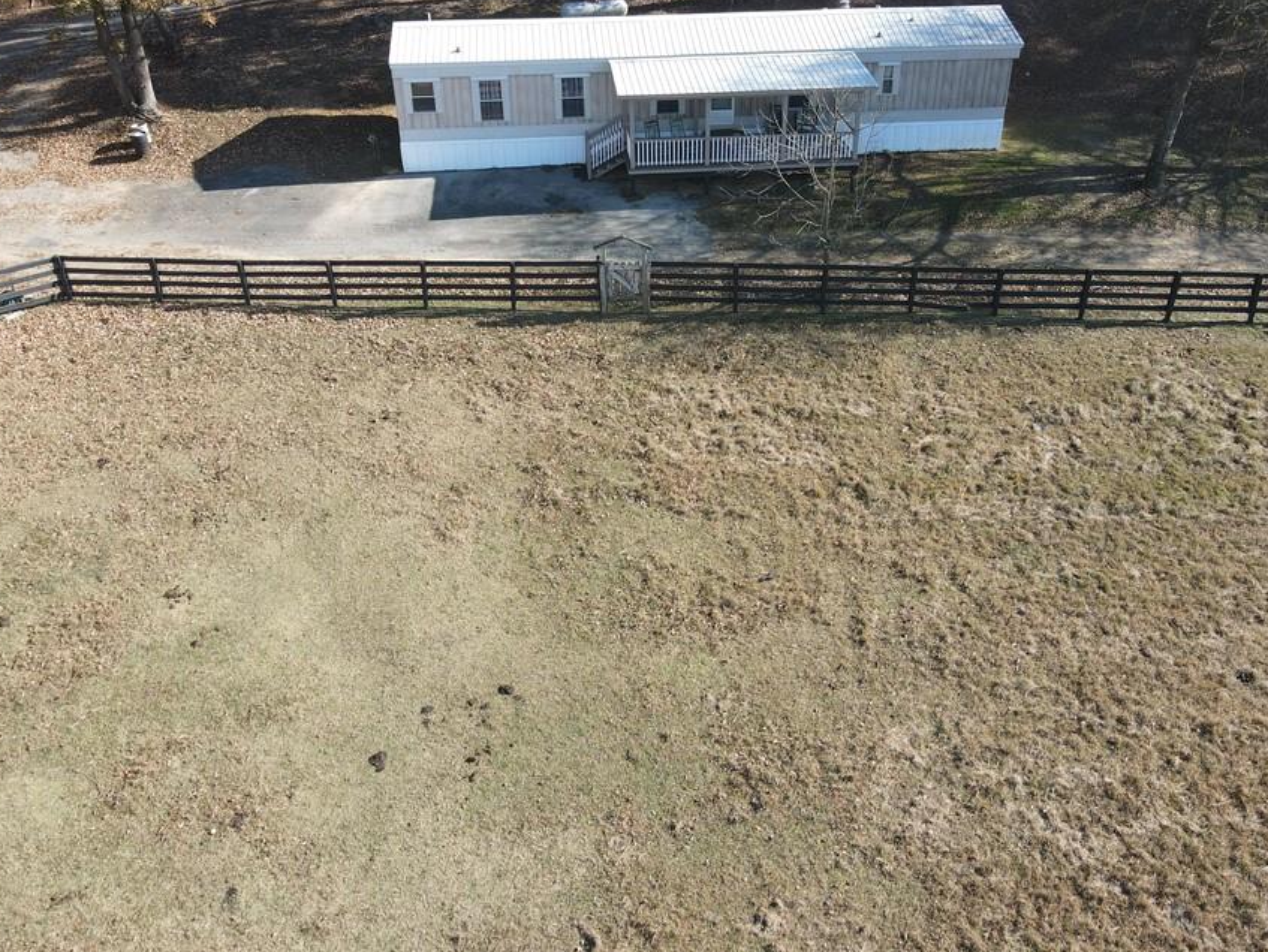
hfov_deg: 61.6
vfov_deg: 48.1
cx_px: 672
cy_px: 401
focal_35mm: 29
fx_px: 1063
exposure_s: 1/240
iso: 100
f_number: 2.8
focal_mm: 4.5
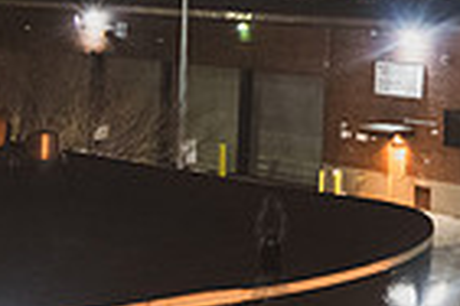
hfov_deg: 12.6
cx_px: 900
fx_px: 1840
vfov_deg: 9.1
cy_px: -226
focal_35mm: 144
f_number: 3.2
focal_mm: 35
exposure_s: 1/125
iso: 8000
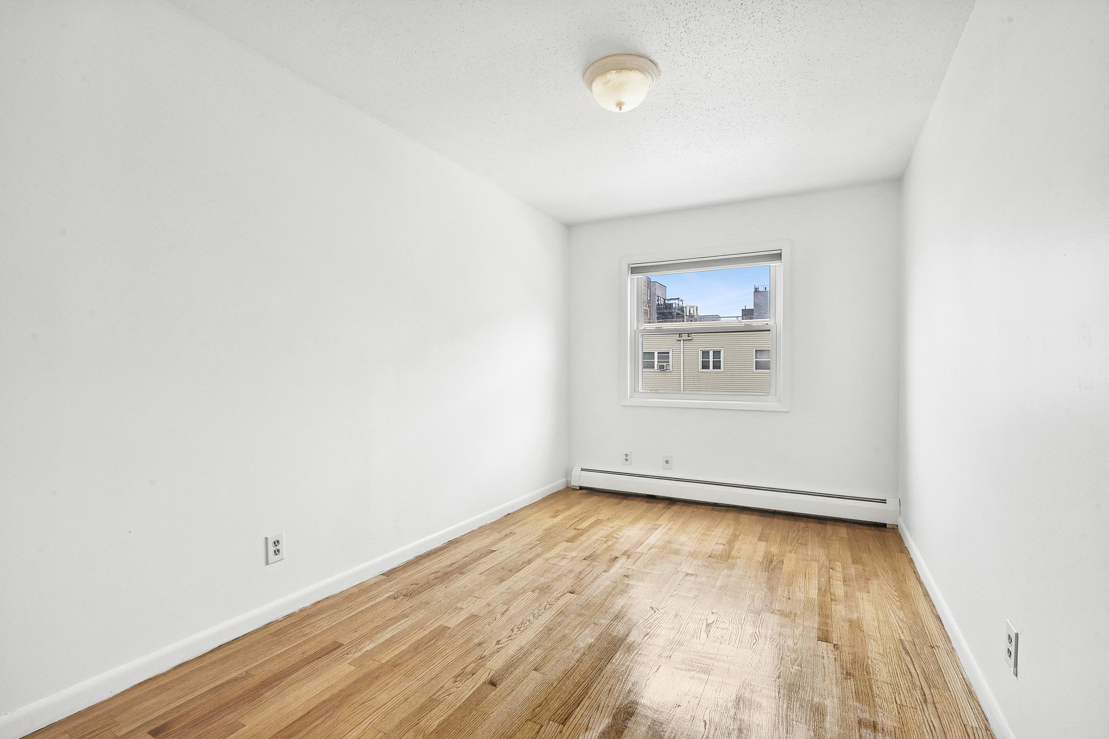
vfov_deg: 73.7
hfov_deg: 96.7
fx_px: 493
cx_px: 554
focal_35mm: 16
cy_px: 370
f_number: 14
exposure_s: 1/30
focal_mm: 16
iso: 1600
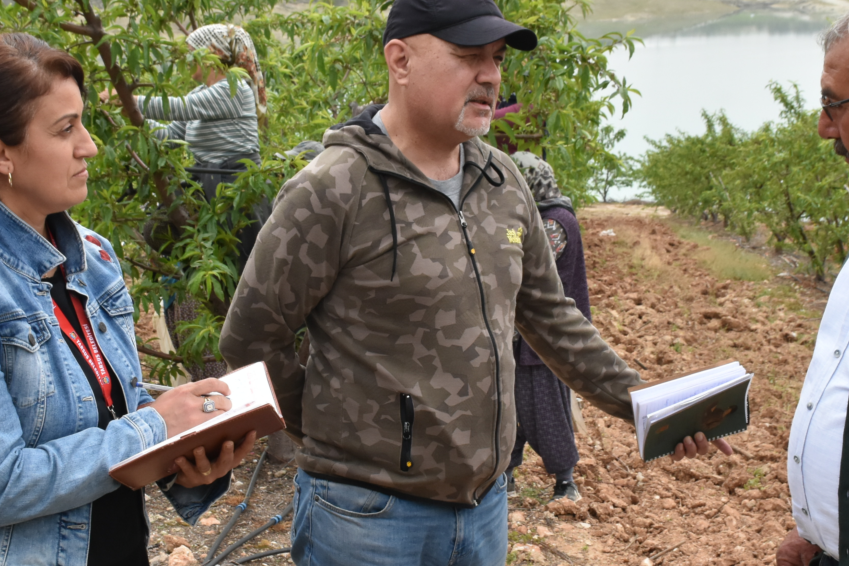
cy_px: 284
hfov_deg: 31.0
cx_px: 431
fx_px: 1533
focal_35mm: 65
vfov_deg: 20.9
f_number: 13
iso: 1000
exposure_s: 1/640
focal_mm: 24
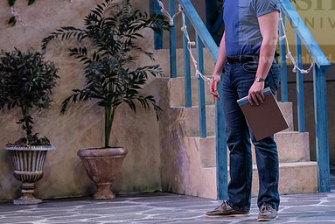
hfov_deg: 9.7
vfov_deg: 6.5
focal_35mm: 212
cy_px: 77
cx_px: 213
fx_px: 1974
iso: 2500
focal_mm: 140
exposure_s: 1/400
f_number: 3.5
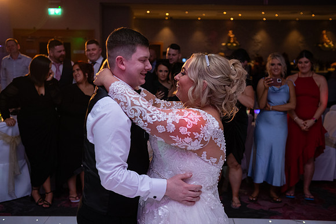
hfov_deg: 41.1
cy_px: 112
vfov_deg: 28.1
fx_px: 448
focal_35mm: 48
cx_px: 168
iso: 1250
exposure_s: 1/160
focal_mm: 48
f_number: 3.5
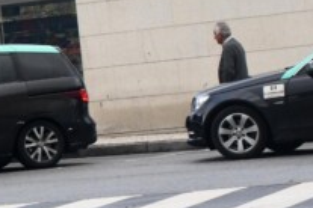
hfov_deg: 7.5
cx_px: -225
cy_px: -42
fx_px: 2321
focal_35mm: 267
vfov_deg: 5.1
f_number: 10
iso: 1250
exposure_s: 1/500
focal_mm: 46
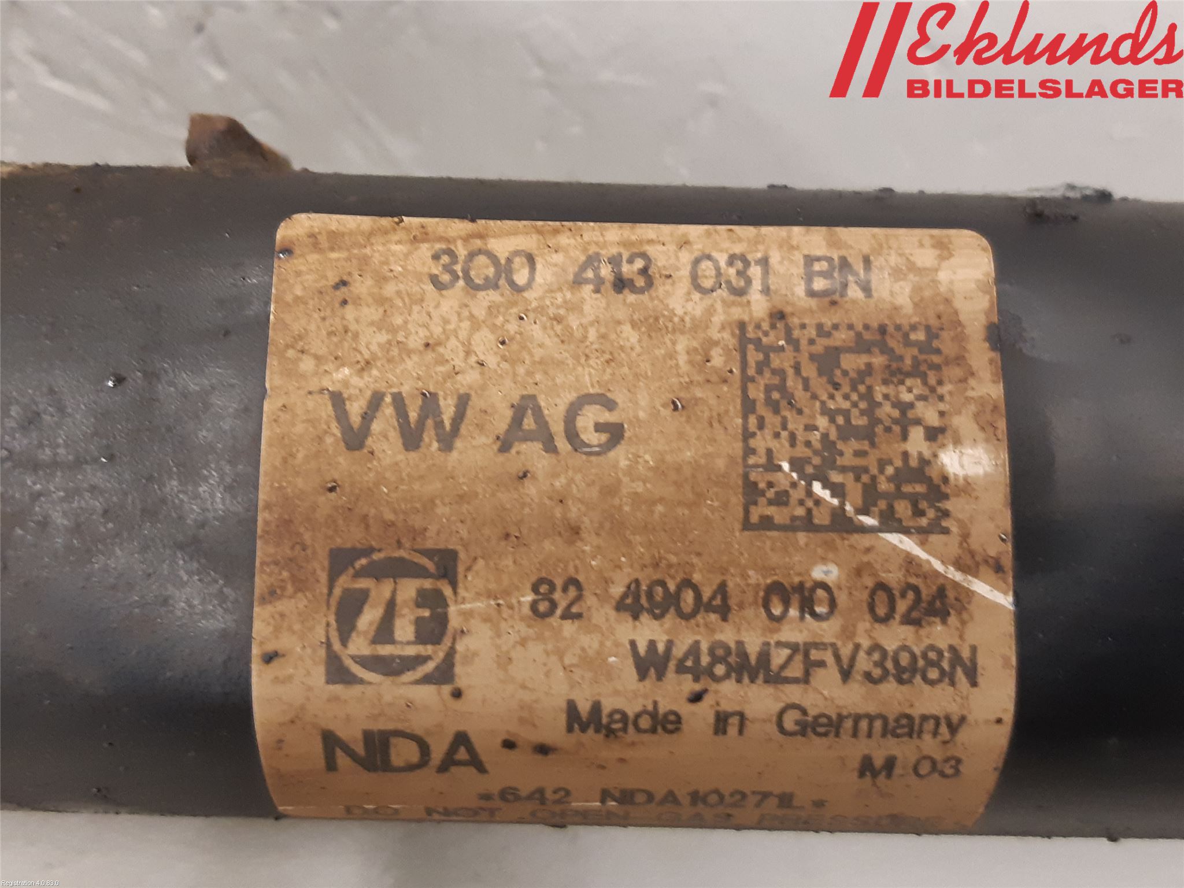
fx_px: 889
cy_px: 444
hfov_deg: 67.3
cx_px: 592
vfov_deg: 53.1
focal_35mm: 26
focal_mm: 3.93
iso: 250
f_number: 1.7
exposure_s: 1/25
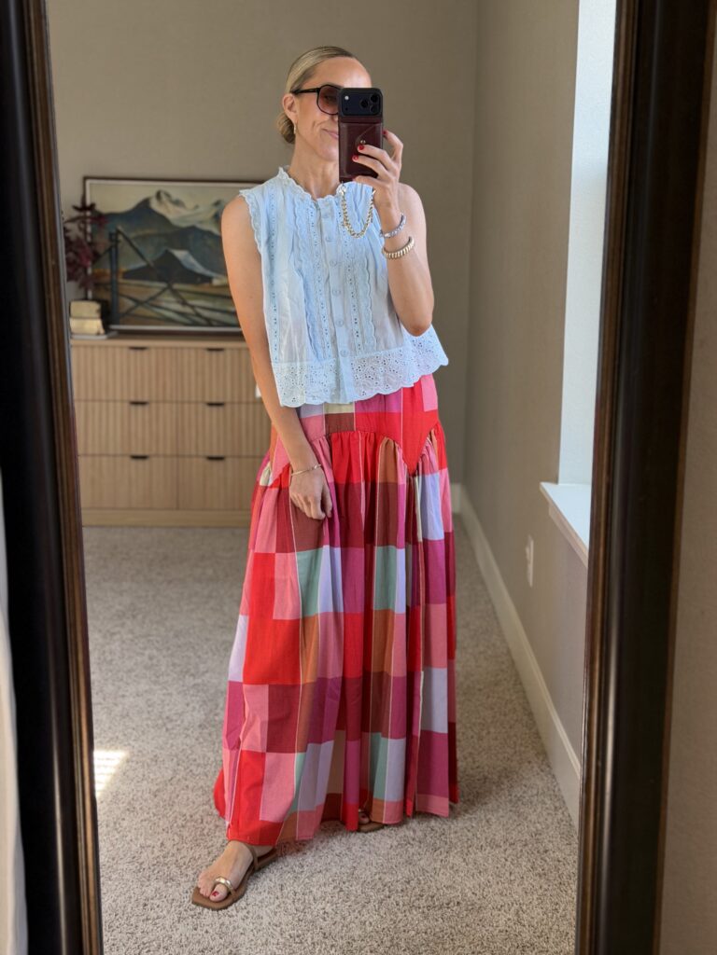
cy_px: 478
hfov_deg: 30.3
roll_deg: -0.2
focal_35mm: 48
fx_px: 1326
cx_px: 358
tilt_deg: -21.1
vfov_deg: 39.7
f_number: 1.78
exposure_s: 1/114
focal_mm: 6.76
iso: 100
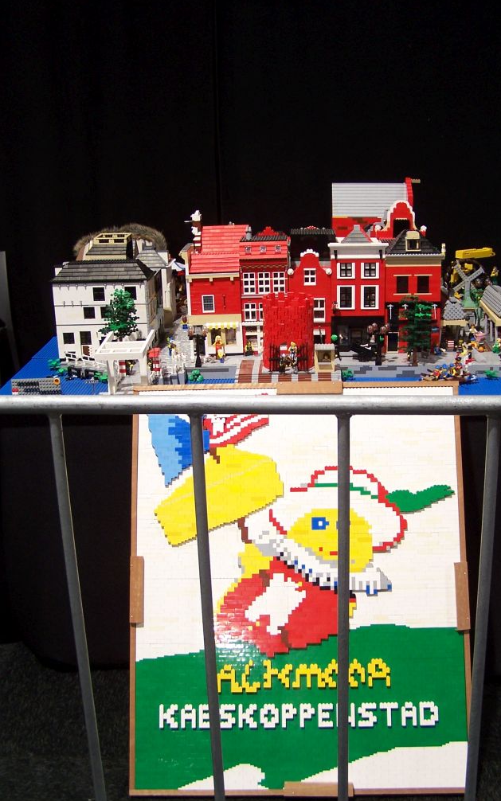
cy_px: 403
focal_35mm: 41
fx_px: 895
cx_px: 292
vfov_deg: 48.2
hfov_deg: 31.2
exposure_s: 1/6
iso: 80
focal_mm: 6.3
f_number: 2.8
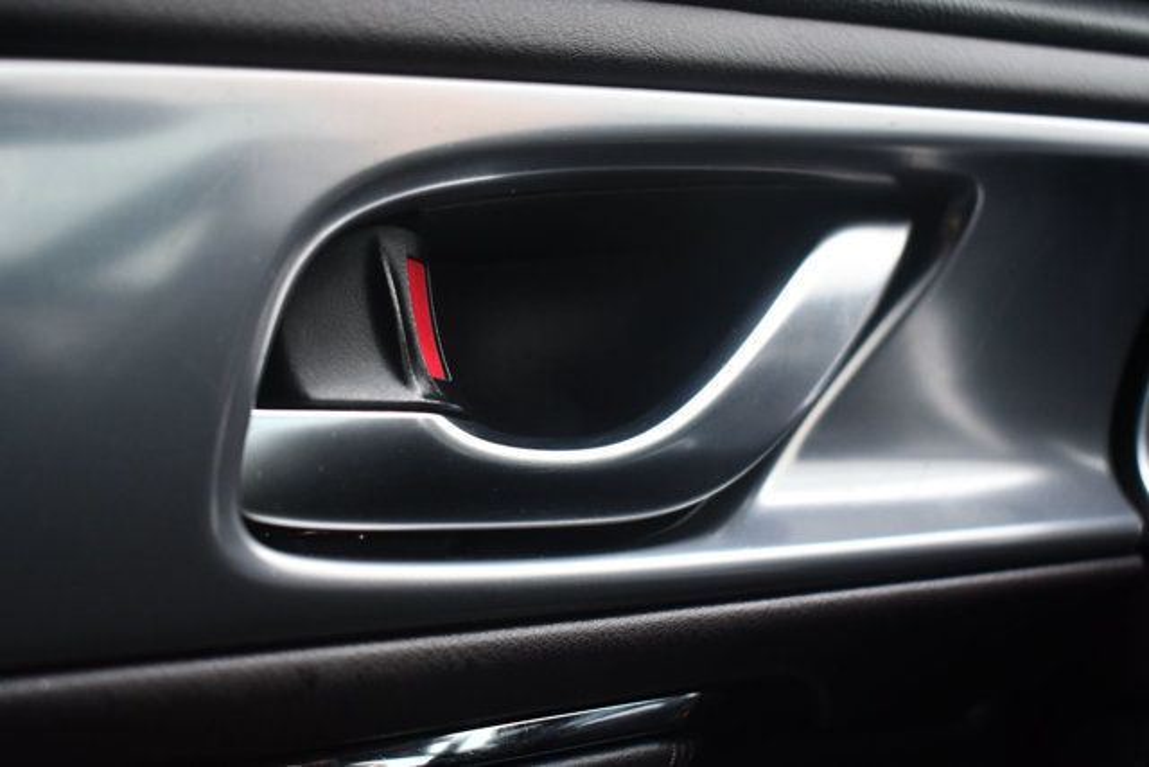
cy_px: 384
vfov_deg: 26.5
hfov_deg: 38.9
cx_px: 574
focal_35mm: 51
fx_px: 1628
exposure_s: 1/125
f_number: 4.5
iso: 1400
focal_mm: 34
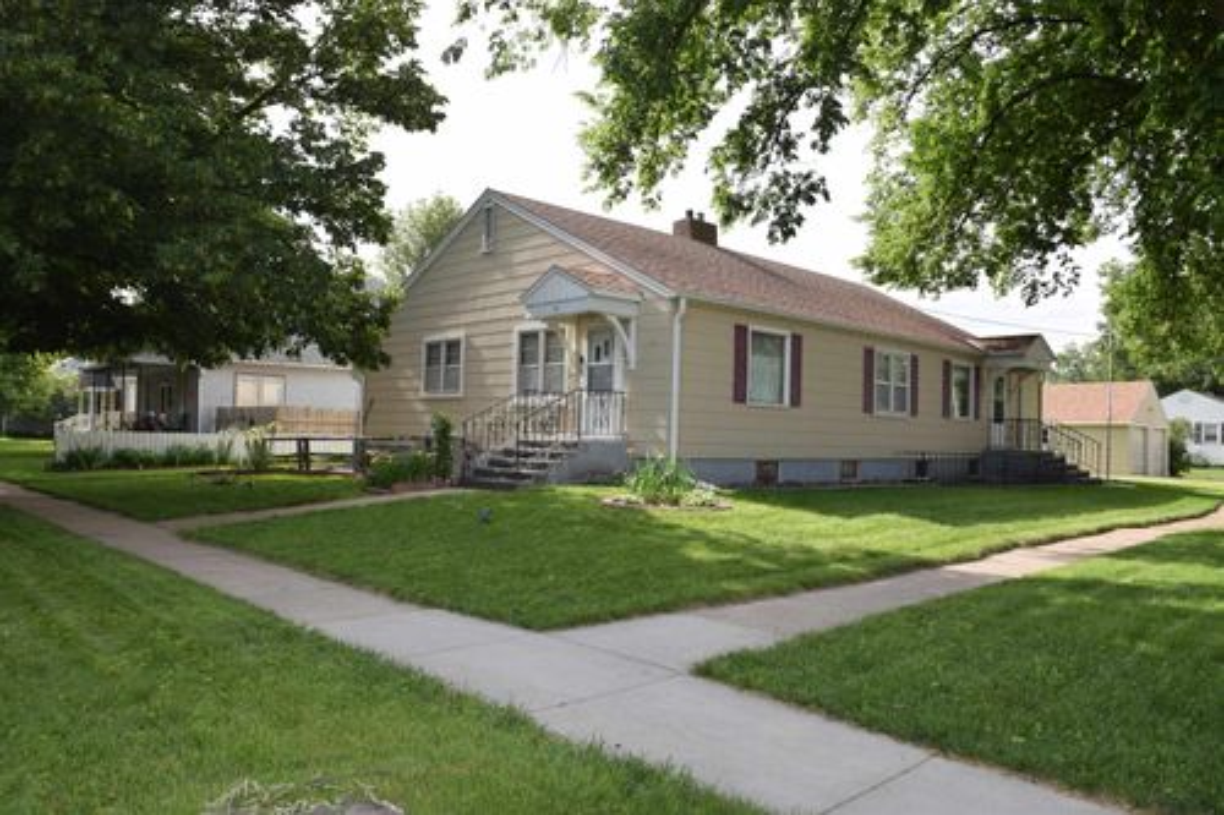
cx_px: 612
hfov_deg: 70.5
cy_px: 408
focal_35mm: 26
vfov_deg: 50.4
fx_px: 867
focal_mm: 17
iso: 100
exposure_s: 1/160
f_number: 6.3
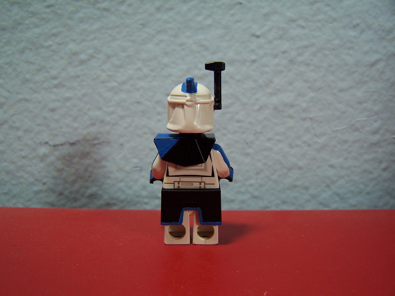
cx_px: 198
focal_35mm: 38
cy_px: 148
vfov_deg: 37.7
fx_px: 434
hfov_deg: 49.0
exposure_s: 1/45
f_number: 2.8
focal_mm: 6.3
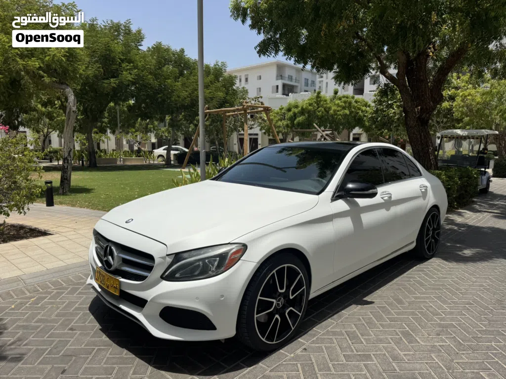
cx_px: 253
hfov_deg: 71.6
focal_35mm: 24
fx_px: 351
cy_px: 190
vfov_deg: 56.8
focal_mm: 6.76
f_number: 1.78
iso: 80
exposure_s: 1/9009
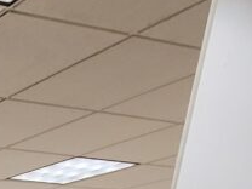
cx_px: -305
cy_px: 453
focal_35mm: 64
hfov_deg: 16.9
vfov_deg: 14.7
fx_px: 466
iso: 320
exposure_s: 1/60
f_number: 2.2
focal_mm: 2.2
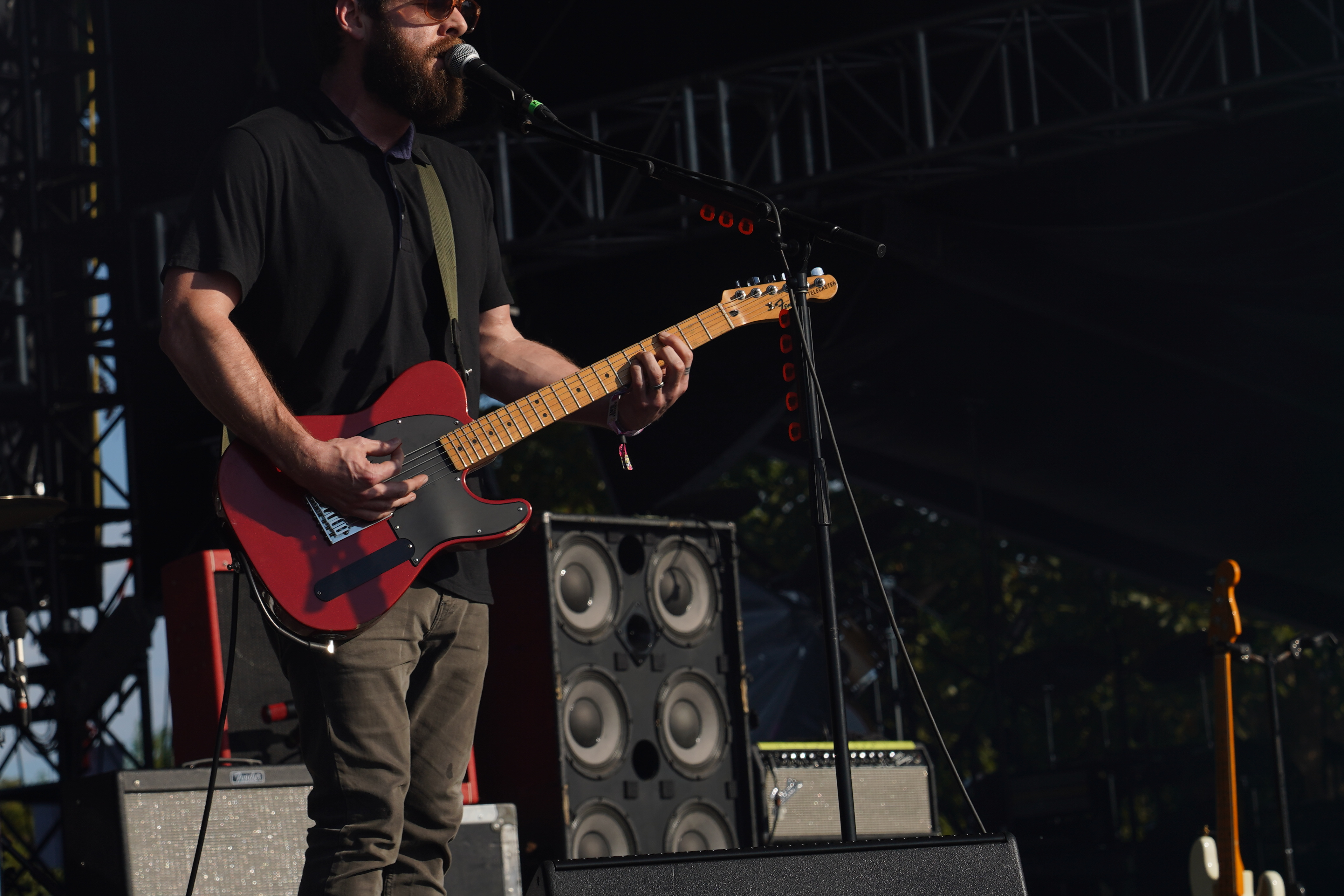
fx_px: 5562
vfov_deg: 9.2
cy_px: 277
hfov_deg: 13.7
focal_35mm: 149
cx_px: 393
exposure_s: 1/640
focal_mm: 105
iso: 100
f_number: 8
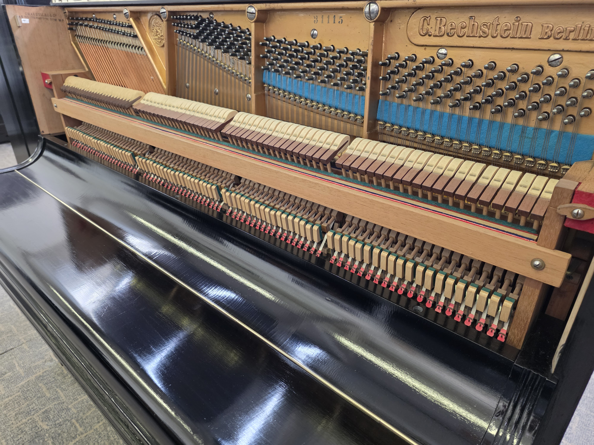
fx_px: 395
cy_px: 222
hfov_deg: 73.9
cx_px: 297
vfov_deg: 58.9
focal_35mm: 23
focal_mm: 6.25
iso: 500
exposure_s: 1/100
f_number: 1.7
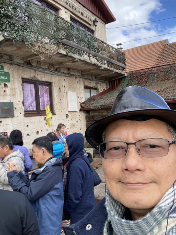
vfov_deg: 60.0
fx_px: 203
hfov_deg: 46.8
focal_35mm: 30
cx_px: 88
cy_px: 118
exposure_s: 1/307
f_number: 2.2
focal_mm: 2.71
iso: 25
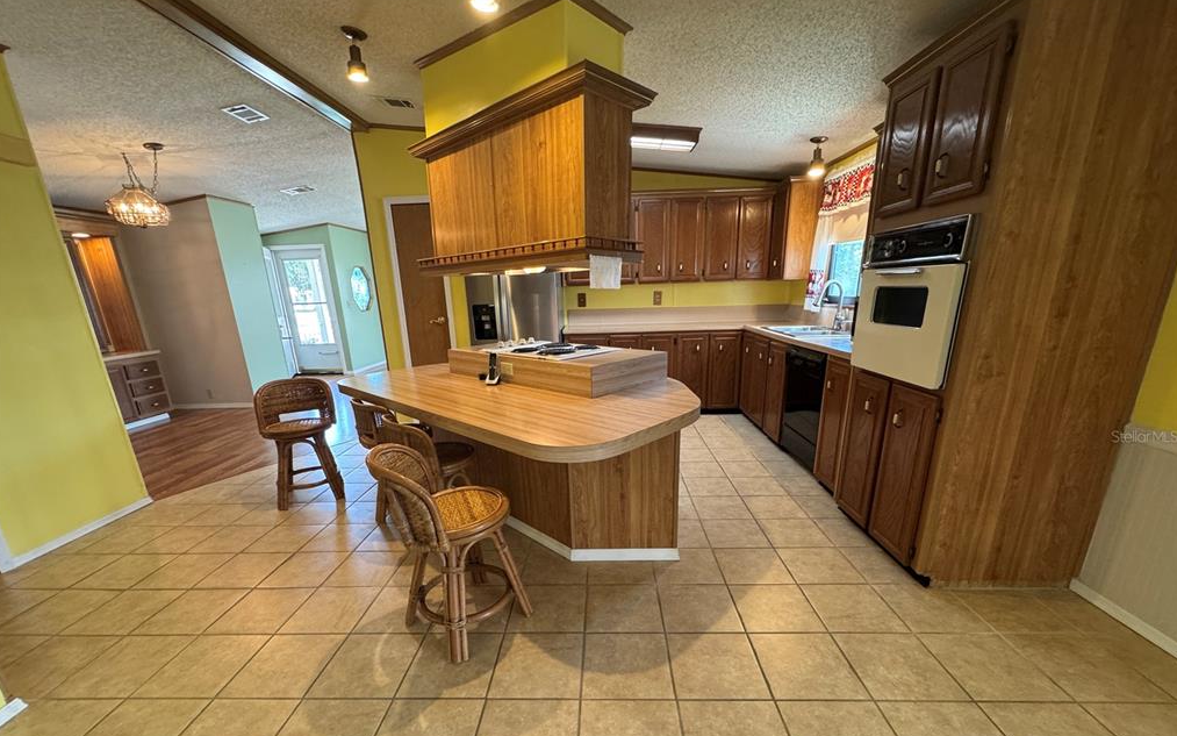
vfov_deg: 74.1
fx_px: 481
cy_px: 436
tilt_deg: -17.7
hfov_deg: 101.5
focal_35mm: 15
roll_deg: +2.3
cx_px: 587
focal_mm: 2.22
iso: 320
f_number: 2.2
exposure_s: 1/60
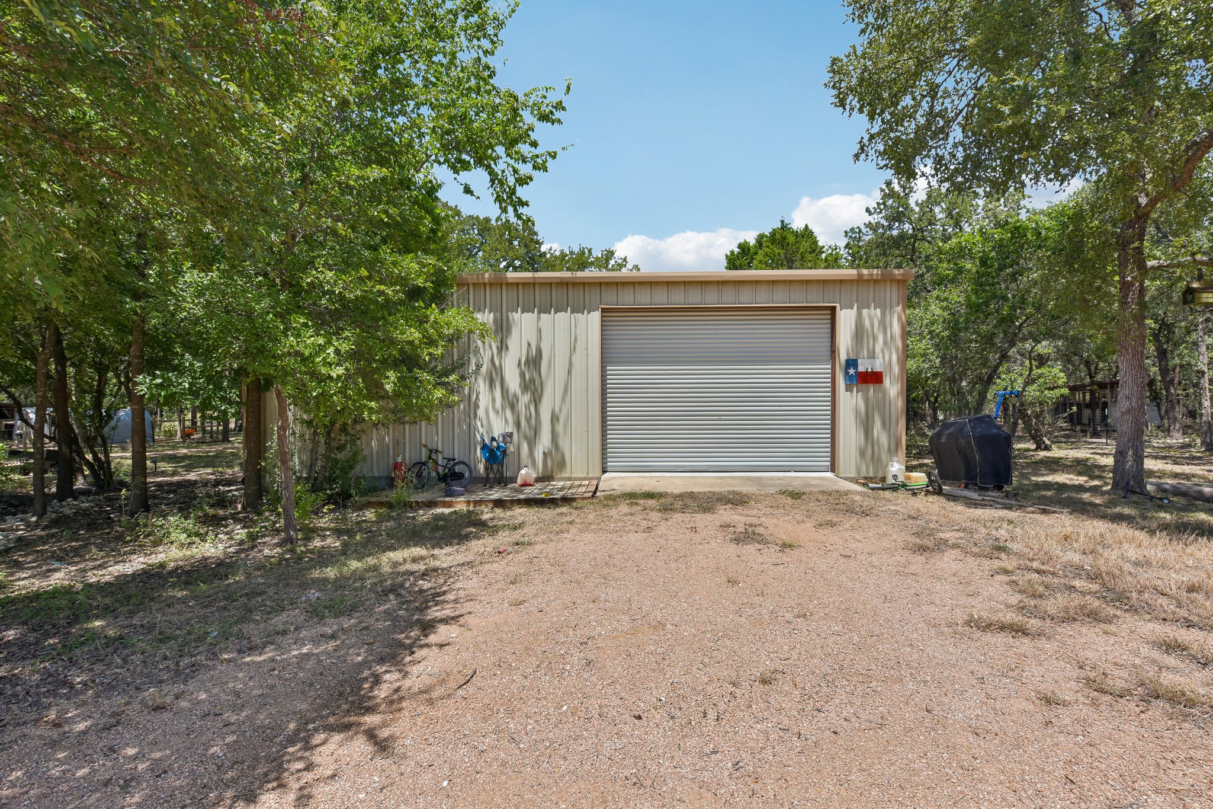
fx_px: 505
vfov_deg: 77.3
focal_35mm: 15
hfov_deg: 100.4
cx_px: 606
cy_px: 404
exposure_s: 1/320
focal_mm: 15
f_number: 8
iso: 100
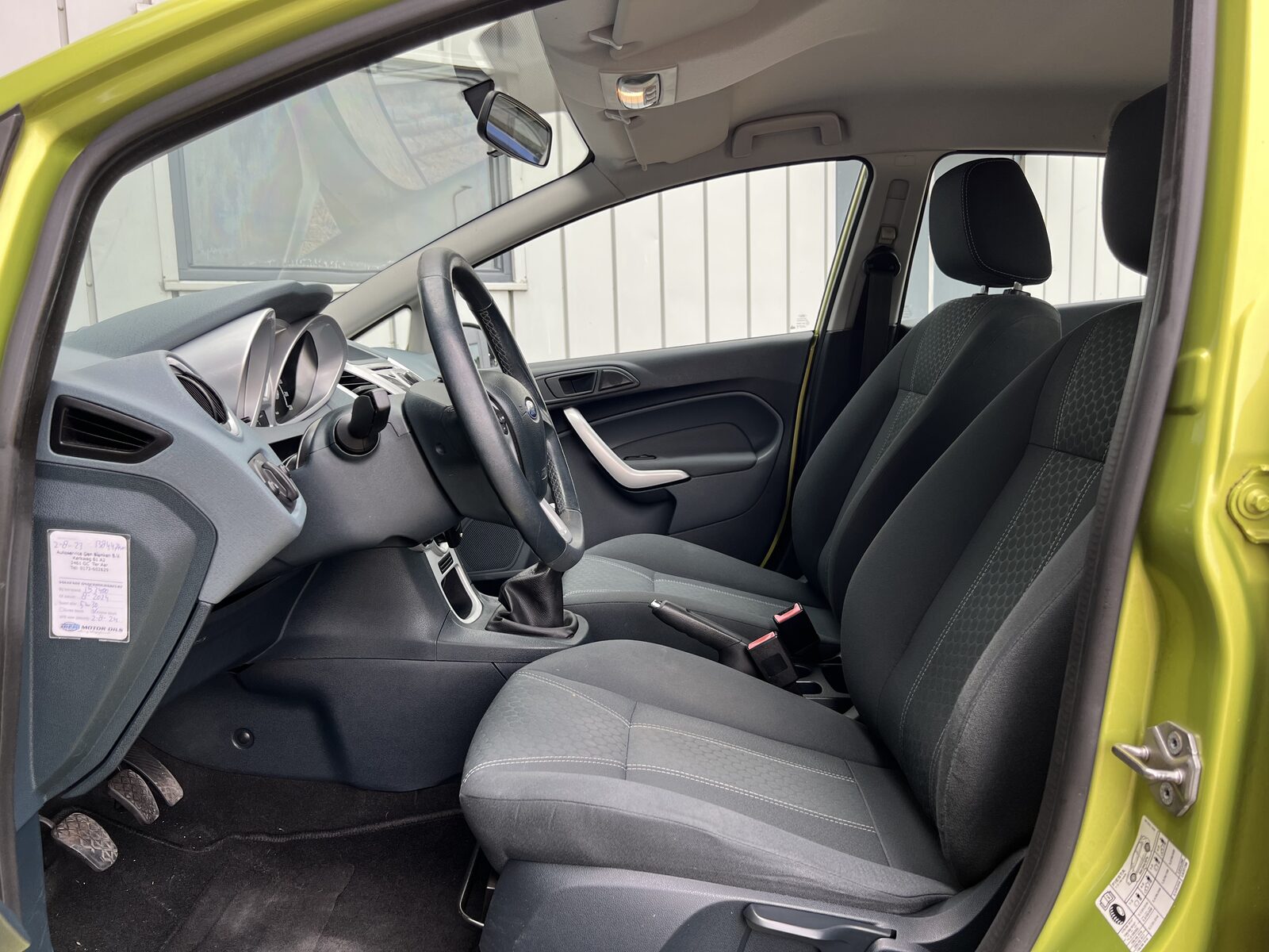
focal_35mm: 26
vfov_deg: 53.1
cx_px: 634
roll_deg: +2.5
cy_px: 476
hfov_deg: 67.3
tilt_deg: -6.7
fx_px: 953
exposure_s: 1/246
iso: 40
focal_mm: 5.7
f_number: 1.5
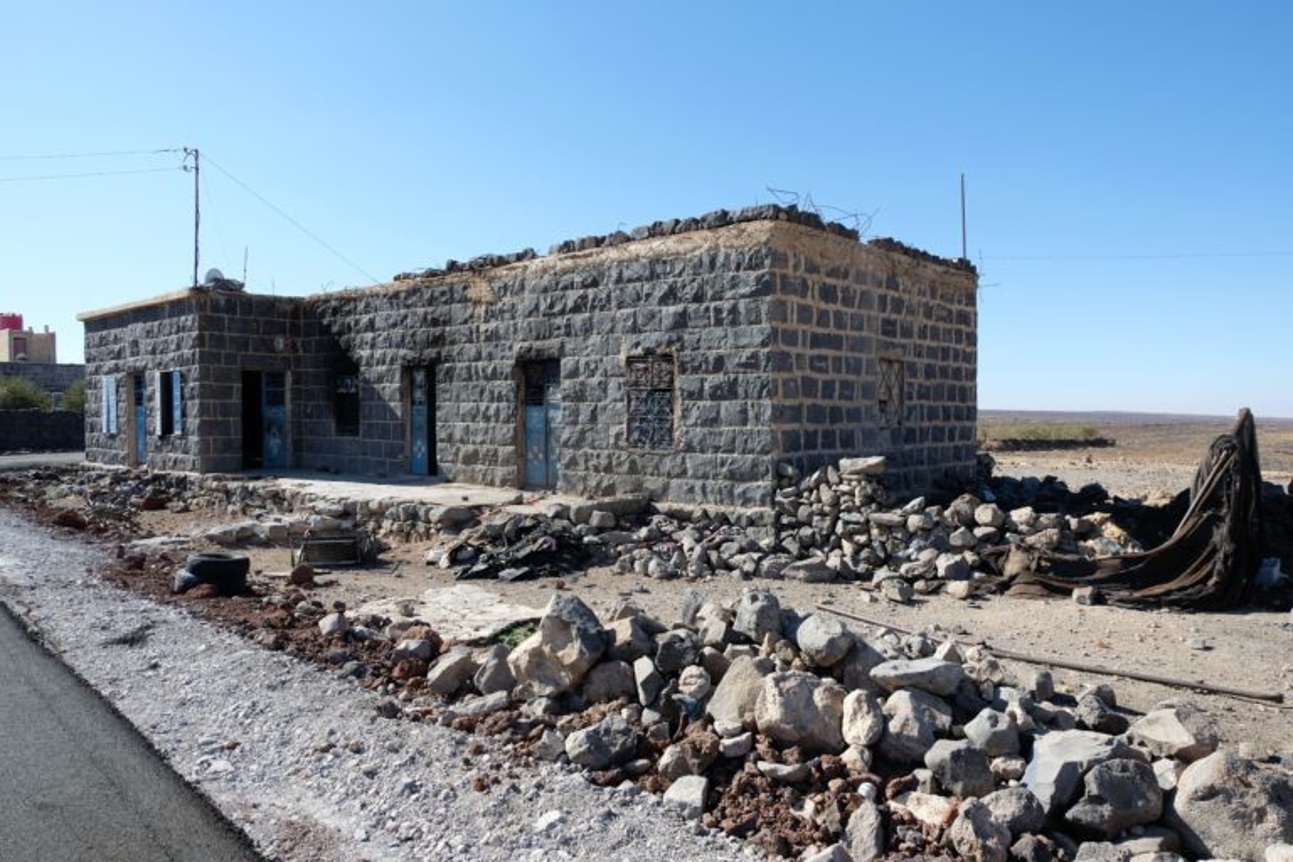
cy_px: 431
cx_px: 646
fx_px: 862
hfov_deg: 73.7
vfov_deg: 53.1
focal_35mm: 24
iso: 200
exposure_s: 1/500
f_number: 5.6
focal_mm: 16
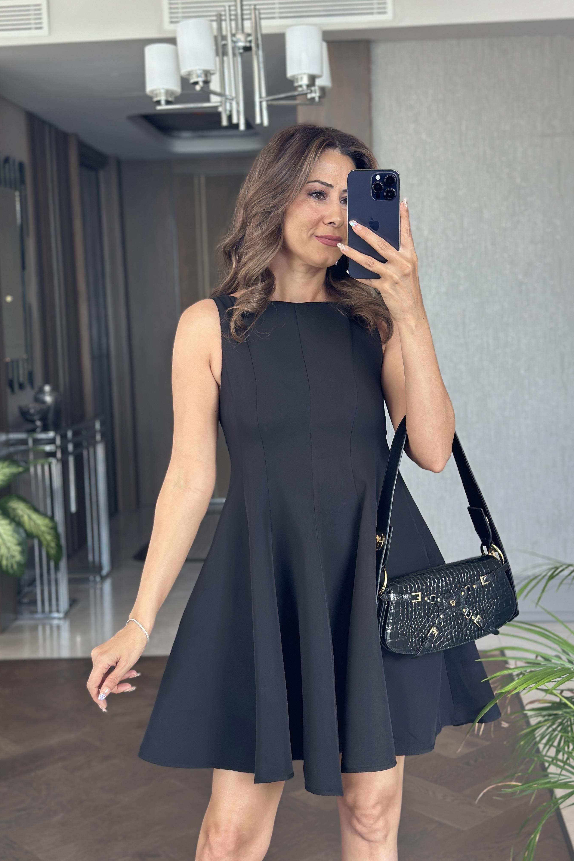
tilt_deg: -16.8
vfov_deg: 39.6
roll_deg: +2.1
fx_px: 1196
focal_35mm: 50
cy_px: 430
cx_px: 315
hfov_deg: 27.0
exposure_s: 1/117
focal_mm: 6.86
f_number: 1.78
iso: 125
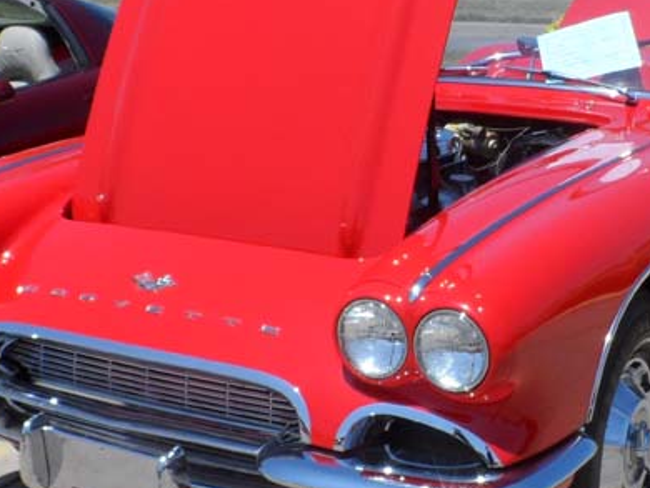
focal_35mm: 63
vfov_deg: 23.3
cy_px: 246
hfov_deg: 30.4
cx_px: 458
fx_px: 1184
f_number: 4.5
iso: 80
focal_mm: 4
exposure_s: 1/750
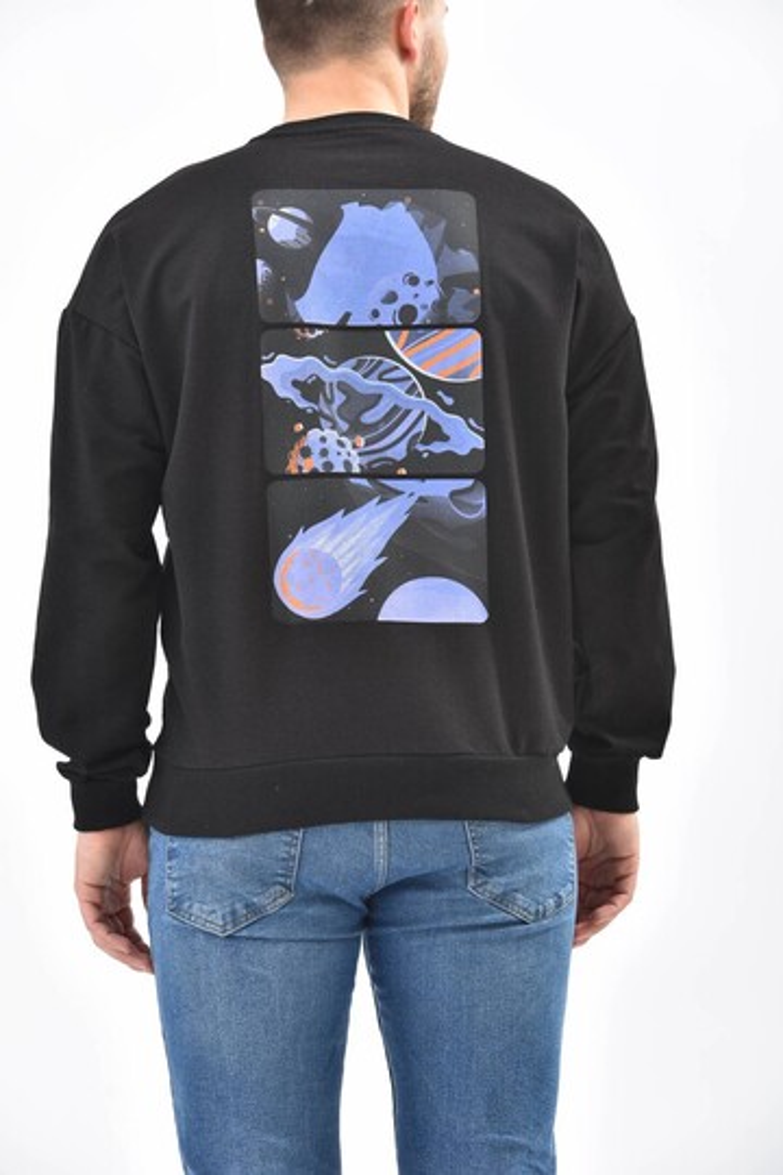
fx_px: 3784
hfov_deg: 11.8
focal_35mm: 116
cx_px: 392
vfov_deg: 17.6
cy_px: 588
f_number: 7.1
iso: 100
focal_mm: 116
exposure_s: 1/160
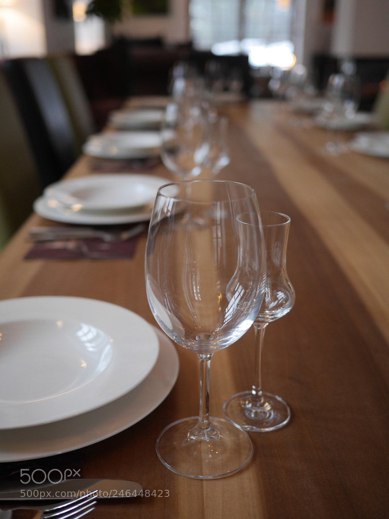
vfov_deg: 46.8
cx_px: 194
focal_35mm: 40
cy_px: 260
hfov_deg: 36.0
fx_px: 599
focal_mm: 20
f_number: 2
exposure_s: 1/60
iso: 500
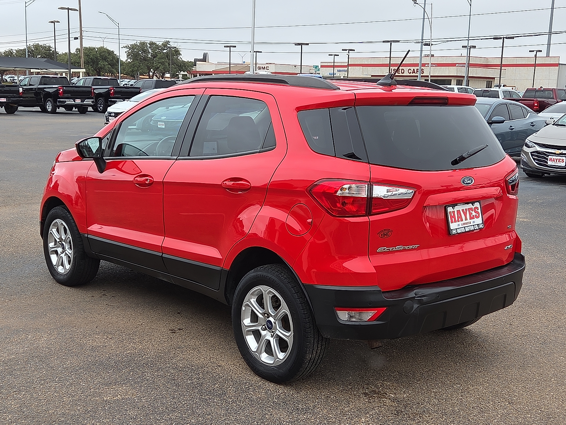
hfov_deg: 42.1
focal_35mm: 45
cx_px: 283
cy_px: 212
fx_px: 736
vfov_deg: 32.2
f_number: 1.8
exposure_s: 1/119
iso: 34
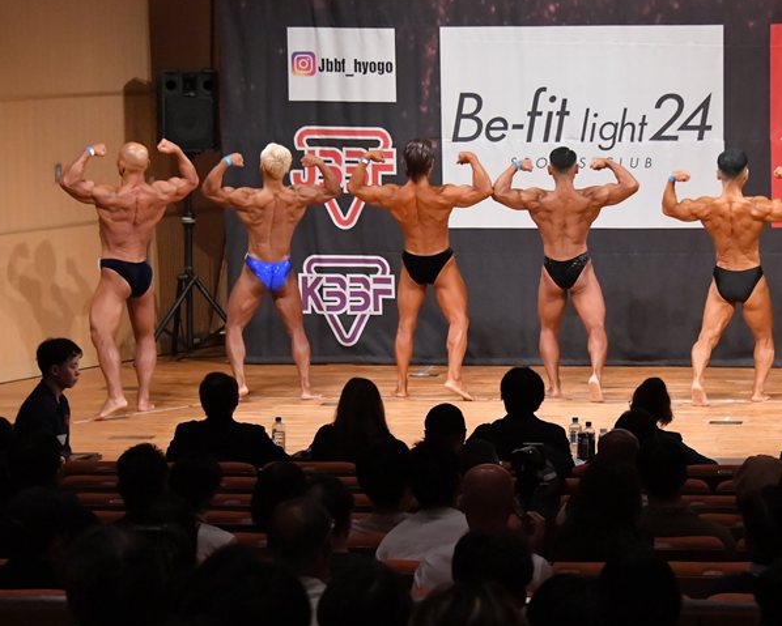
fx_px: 3798
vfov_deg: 9.4
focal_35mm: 164
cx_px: 486
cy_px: 310
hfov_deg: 11.7
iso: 9000
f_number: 5.6
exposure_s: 1/400
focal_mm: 90
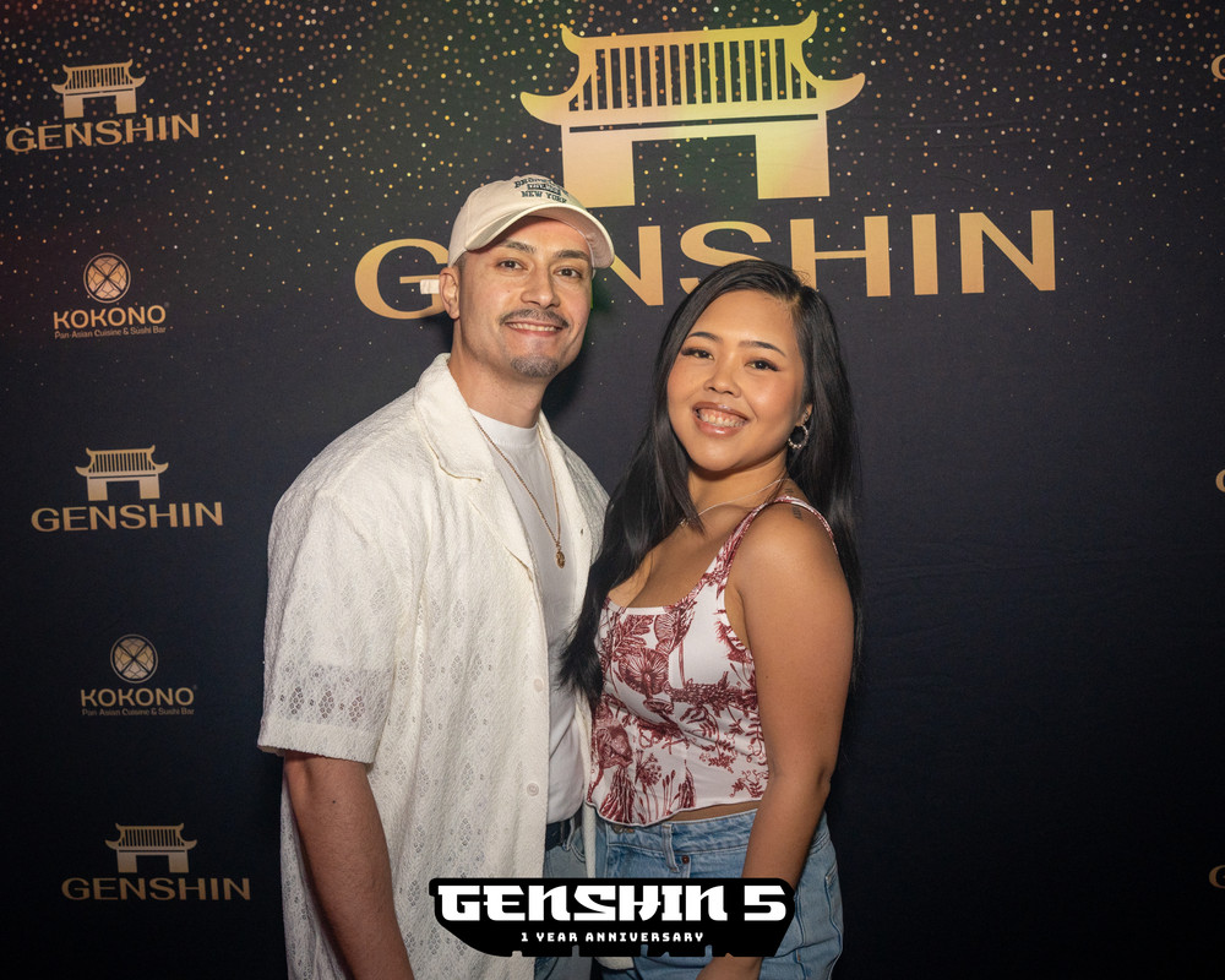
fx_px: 1219
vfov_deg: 43.8
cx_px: 608
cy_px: 505
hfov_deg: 53.3
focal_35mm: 34
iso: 1250
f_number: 4
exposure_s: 1/125
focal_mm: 26.6
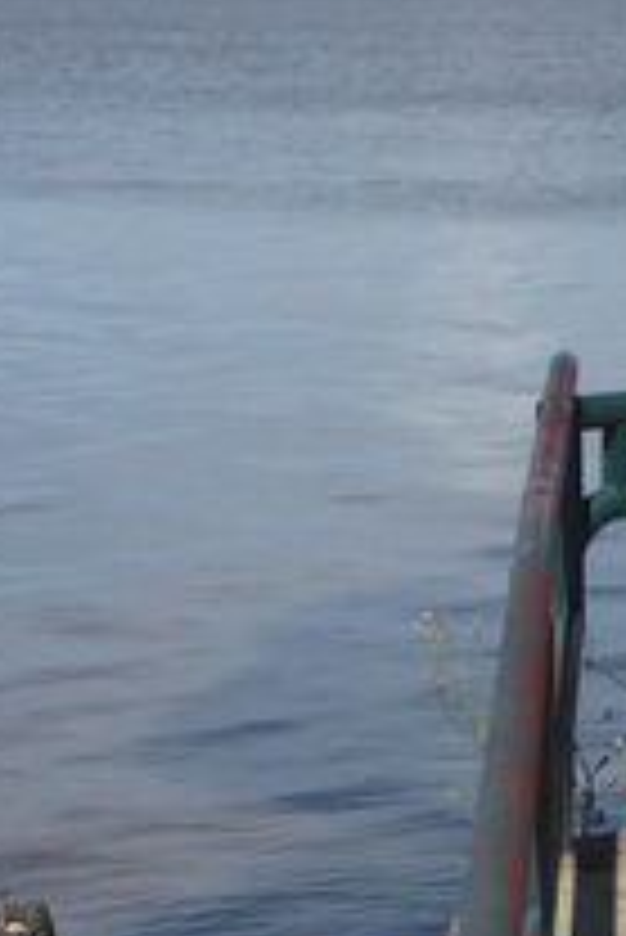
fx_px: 4374
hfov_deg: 8.0
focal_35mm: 168
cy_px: 410
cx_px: -392
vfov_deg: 12.2
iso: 80
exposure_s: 1/1000
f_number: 3.8
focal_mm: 7.2
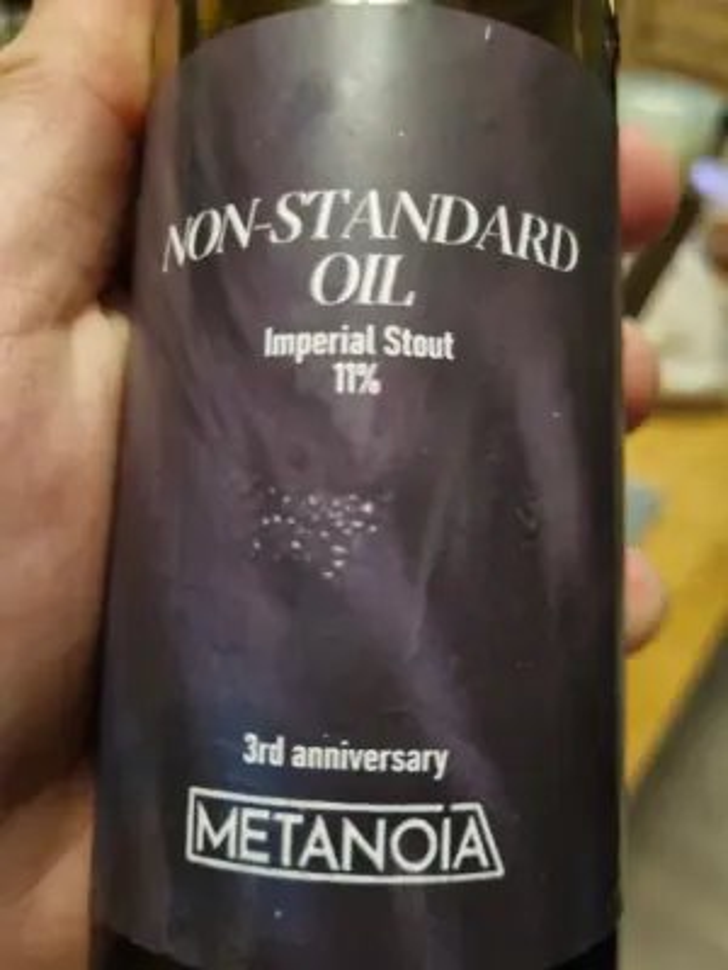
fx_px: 729
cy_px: 485
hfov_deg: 53.1
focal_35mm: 26
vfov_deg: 67.3
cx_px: 364
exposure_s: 1/25
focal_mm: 5.4
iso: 1250
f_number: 1.8
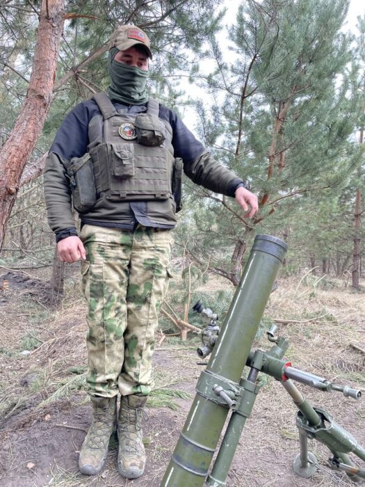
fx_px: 366
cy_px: 244
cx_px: 182
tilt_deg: +7.2
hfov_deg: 53.1
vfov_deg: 67.3
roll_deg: -3.0
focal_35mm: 26
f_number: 1.6
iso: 64
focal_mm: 4.2
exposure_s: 1/121
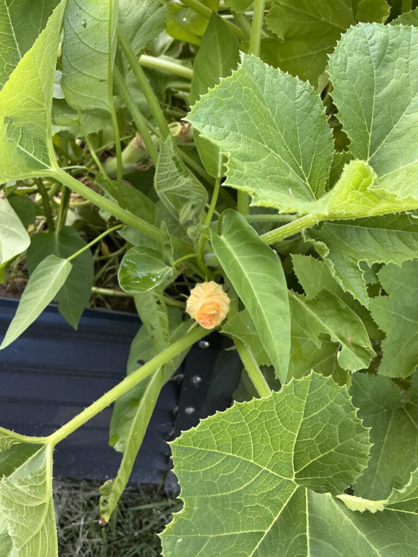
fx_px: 451
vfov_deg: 63.4
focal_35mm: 28
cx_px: 209
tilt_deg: -49.6
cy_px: 278
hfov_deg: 49.7
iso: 64
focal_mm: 3
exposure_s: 1/95
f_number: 1.8
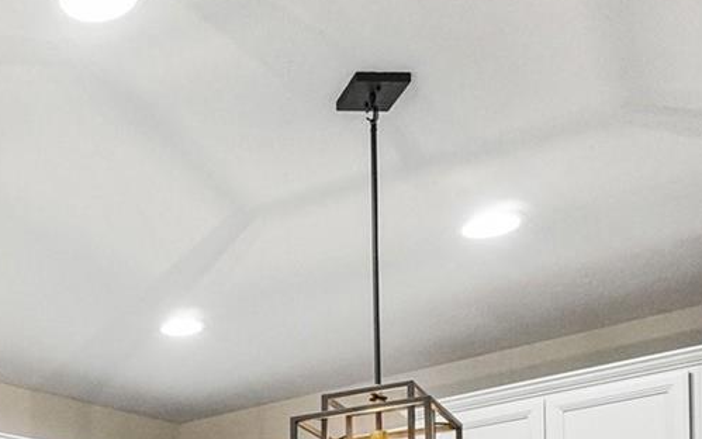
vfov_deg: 21.5
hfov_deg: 35.3
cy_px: 684
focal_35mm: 49
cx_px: -66
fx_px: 938
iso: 1250
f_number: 8
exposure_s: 1/30
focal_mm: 10
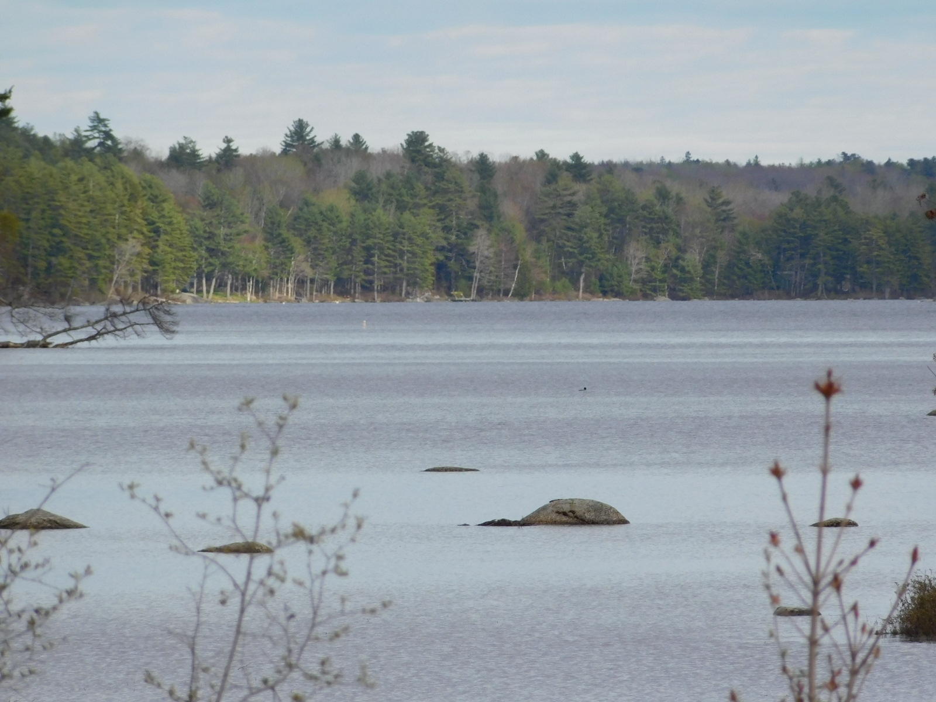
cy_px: 351
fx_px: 15602
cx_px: 468
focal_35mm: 577
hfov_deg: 3.4
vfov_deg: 2.6
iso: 125
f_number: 6
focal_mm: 102.5
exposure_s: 1/320
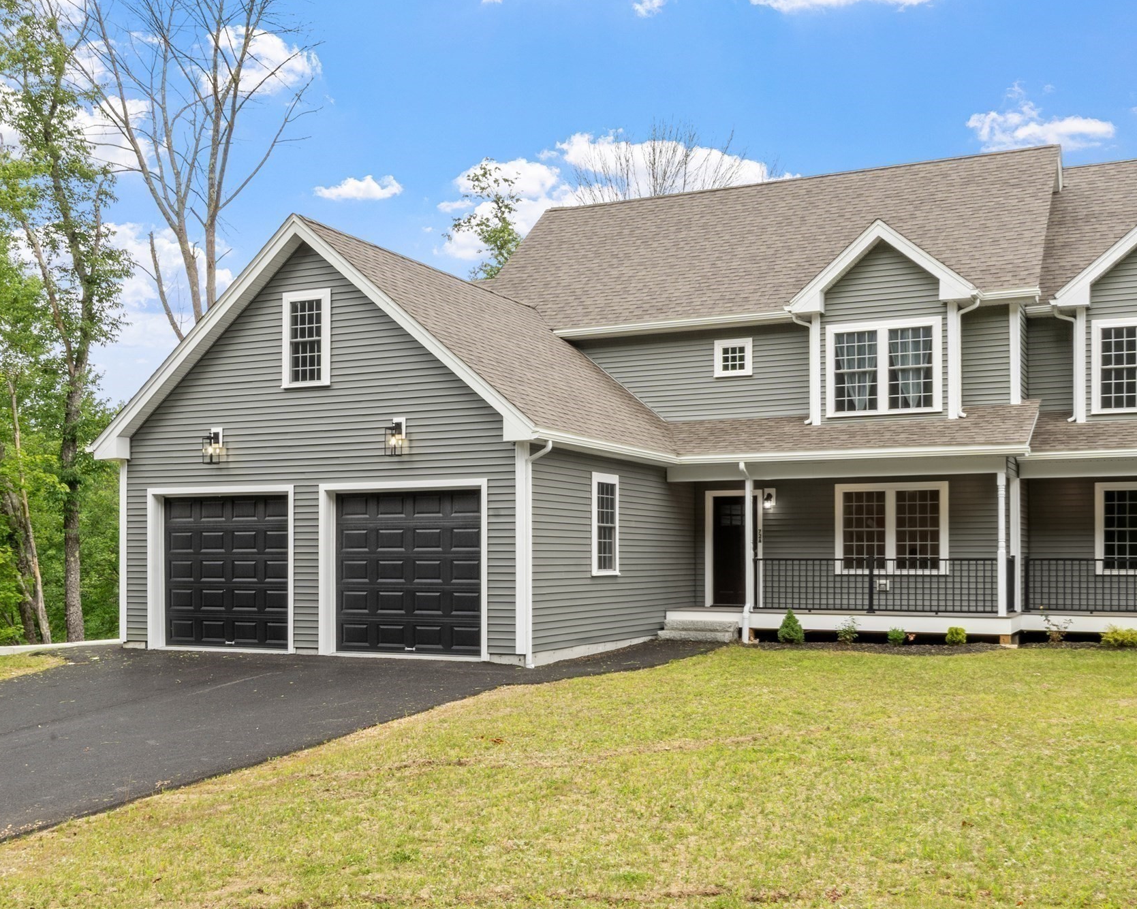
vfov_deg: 39.2
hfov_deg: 47.9
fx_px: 1279
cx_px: 548
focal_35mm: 38
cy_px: 458
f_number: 20
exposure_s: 1/4
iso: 100
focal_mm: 22
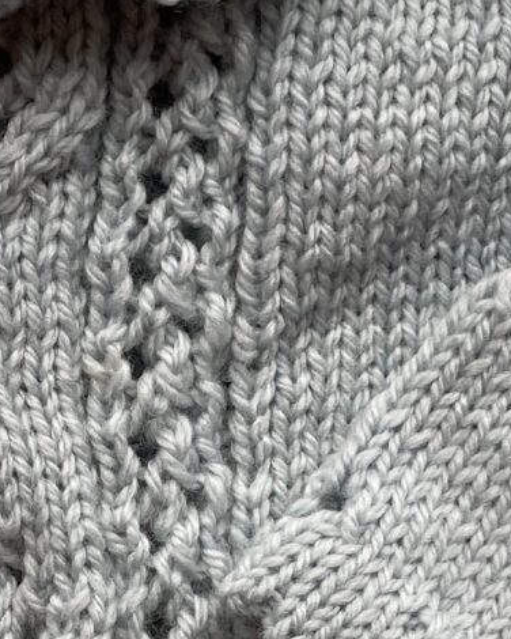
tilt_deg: -87.7
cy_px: 542
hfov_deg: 10.3
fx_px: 2817
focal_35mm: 149
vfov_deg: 12.9
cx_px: 27
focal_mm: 3.99
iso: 50
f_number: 1.8
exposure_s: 1/121
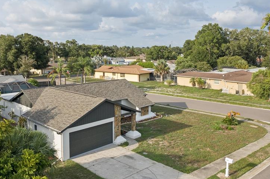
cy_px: 99
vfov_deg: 42.2
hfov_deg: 60.2
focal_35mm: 31
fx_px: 232
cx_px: 120
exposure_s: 1/350
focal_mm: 8.4
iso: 100
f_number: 2.8
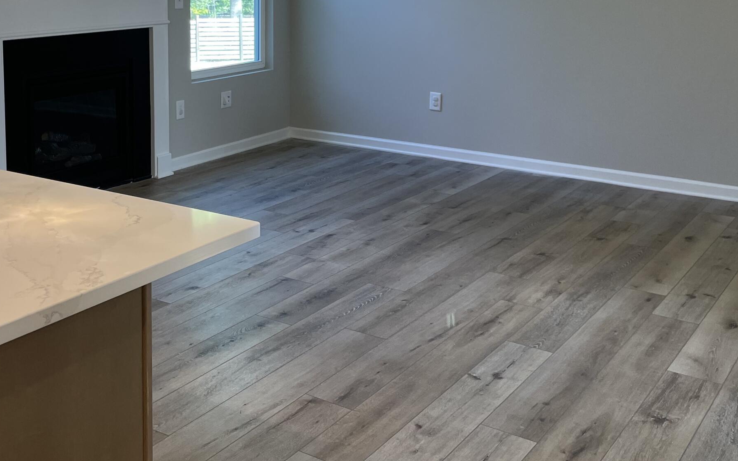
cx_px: 236
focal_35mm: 46
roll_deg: +0.2
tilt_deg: -7.2
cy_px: 53
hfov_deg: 42.8
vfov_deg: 27.1
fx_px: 925
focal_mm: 4.2
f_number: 1.6
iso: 100
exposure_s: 1/120
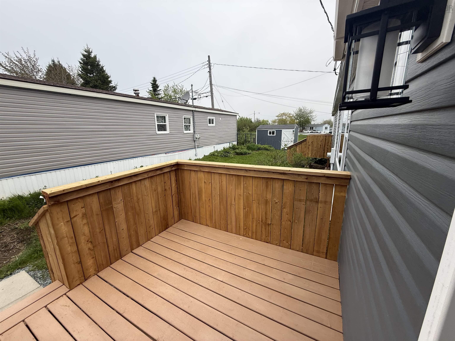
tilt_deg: -13.8
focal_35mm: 14
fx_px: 184
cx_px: 228
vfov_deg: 85.7
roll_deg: +1.6
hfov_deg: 102.1
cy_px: 170
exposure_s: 1/411
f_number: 2.2
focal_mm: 2.22
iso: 50
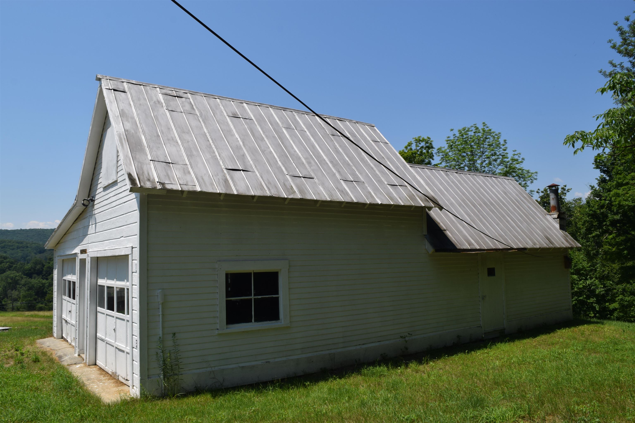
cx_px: 318
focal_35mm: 27
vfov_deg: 47.9
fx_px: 476
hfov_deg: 67.4
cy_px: 212
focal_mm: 18
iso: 100
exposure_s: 1/200
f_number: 11
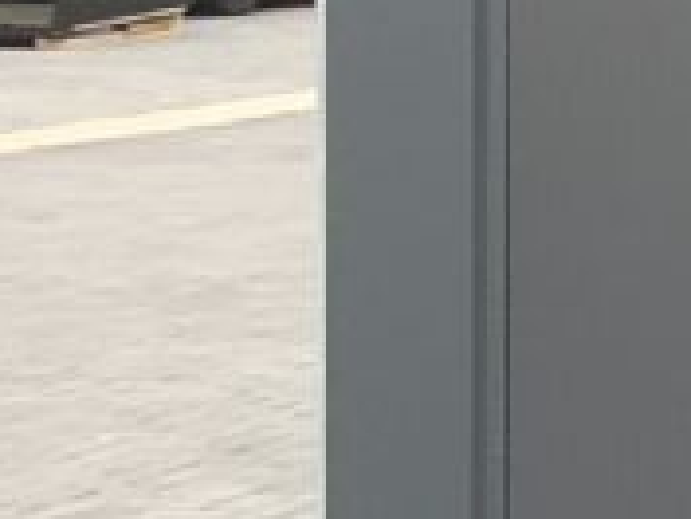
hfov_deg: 7.2
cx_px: 2493
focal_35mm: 225
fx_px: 4491
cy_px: -71
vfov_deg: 6.6
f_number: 2.4
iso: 40
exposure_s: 1/120
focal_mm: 3.3
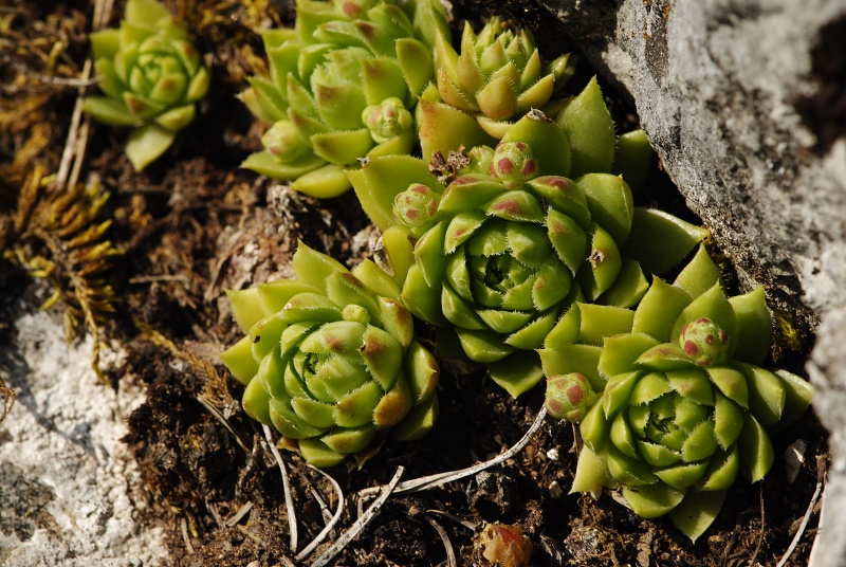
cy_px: 284
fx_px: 3001
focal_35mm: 128
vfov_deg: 10.8
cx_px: 423
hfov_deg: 16.0
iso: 100
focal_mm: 85
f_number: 10
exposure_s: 1/160
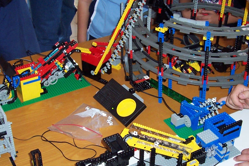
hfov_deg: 31.4
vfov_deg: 21.2
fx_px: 443
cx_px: 140
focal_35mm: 64
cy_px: 104
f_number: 2.8
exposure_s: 1/60
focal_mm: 5.6
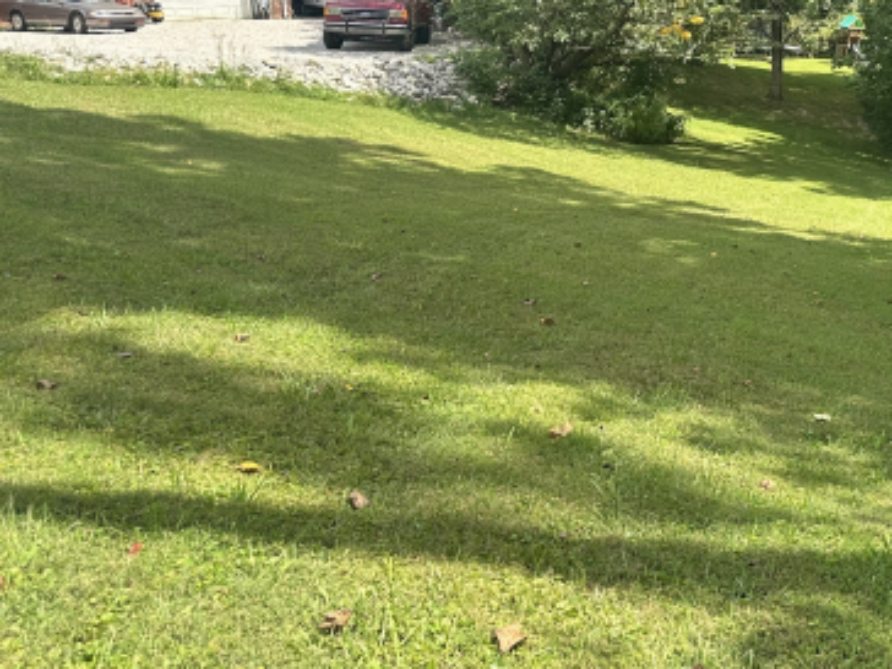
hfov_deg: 40.5
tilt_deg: -11.1
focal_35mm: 44
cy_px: 169
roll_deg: +1.3
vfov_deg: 32.3
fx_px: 1134
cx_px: 758
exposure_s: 1/1131
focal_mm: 6.86
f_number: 1.78
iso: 80
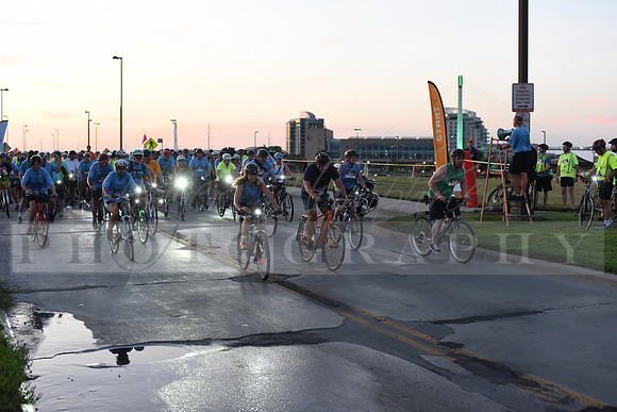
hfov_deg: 39.6
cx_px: 308
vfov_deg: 27.0
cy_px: 206
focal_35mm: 50
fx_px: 857
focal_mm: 50
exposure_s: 1/400
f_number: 2.8
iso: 2500
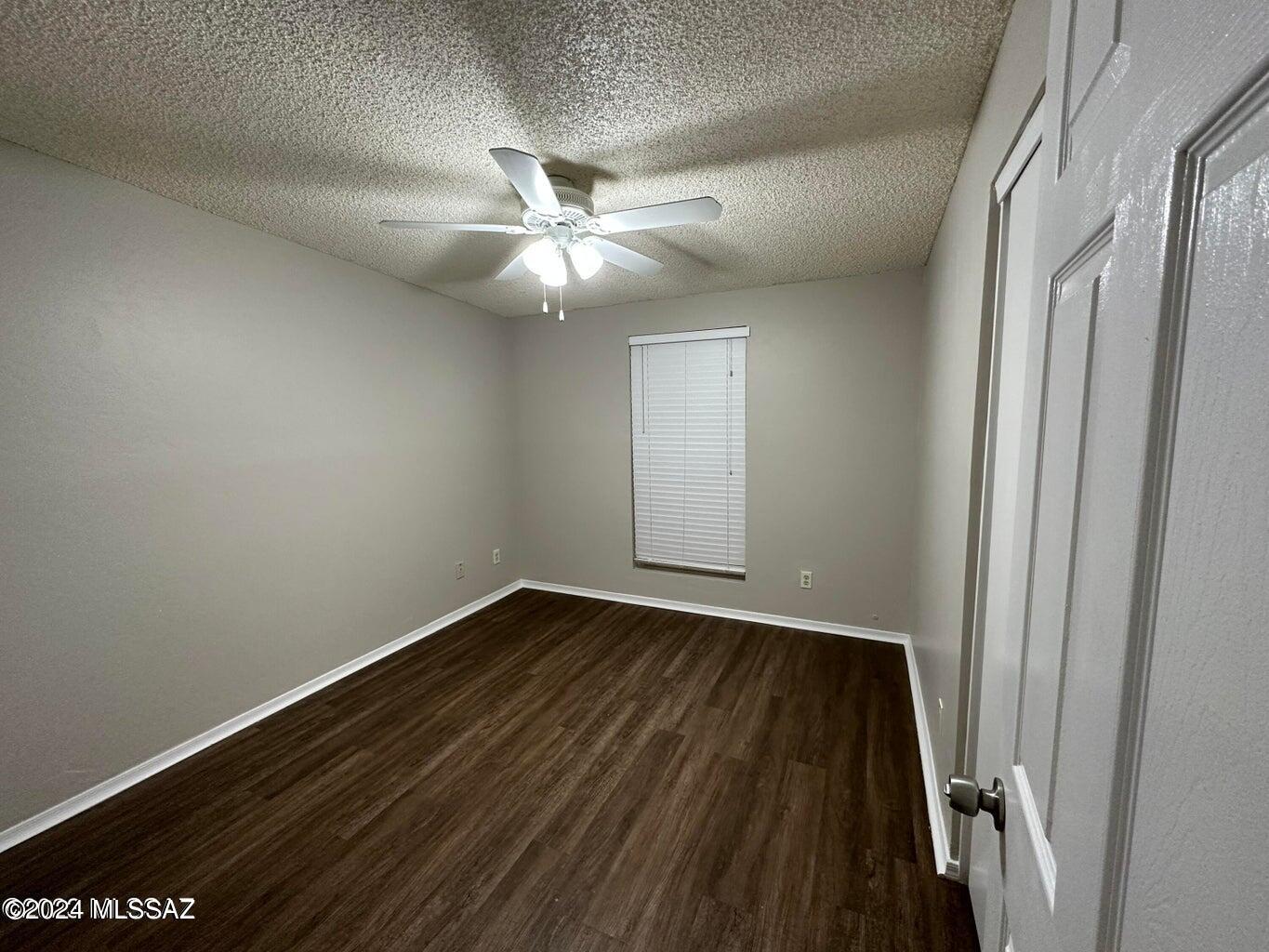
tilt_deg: -6.5
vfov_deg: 85.7
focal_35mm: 14
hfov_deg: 102.1
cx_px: 634
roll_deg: +1.5
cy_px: 476
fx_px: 513
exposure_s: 1/120
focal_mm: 2.22
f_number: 2.2
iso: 250
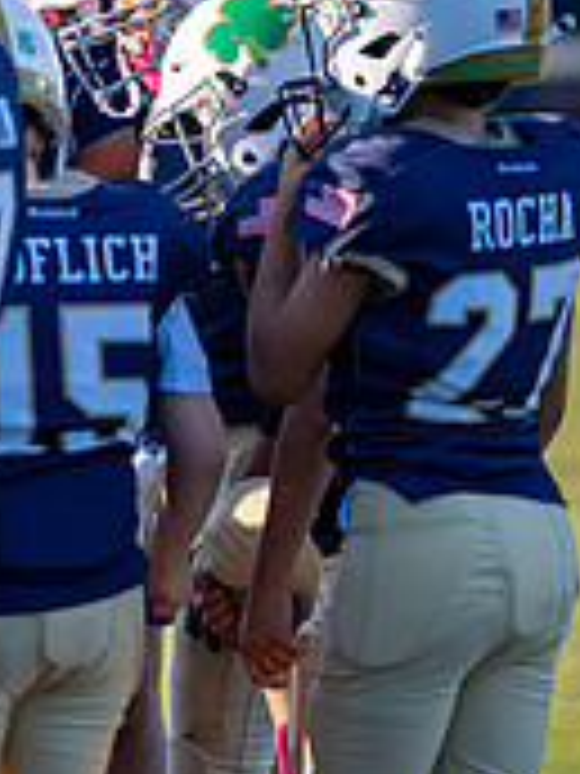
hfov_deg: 1.9
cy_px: -244
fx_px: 17939
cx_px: -1
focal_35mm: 803
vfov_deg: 2.5
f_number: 2.8
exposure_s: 1/1250
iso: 200
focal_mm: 200
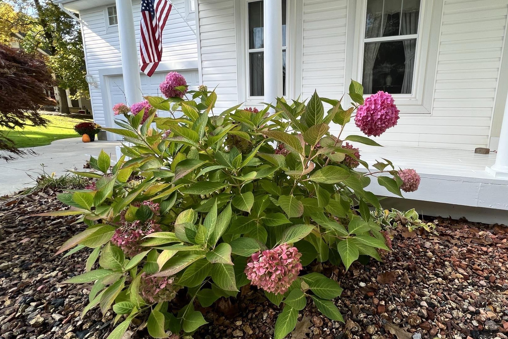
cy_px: 169
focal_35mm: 17
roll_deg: -1.4
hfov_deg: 92.2
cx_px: 302
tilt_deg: -11.7
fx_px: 240
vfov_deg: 70.4
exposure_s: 1/267
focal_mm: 1.57
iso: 32
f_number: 1.8
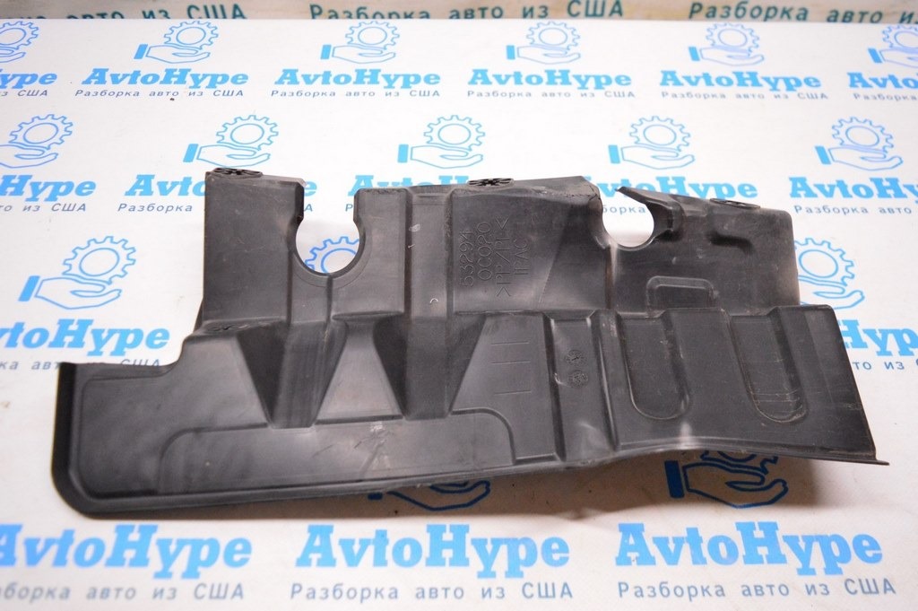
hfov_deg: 62.0
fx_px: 764
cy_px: 306
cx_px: 459
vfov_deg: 43.5
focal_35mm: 30
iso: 3200
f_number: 3.5
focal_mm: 20
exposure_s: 1/320
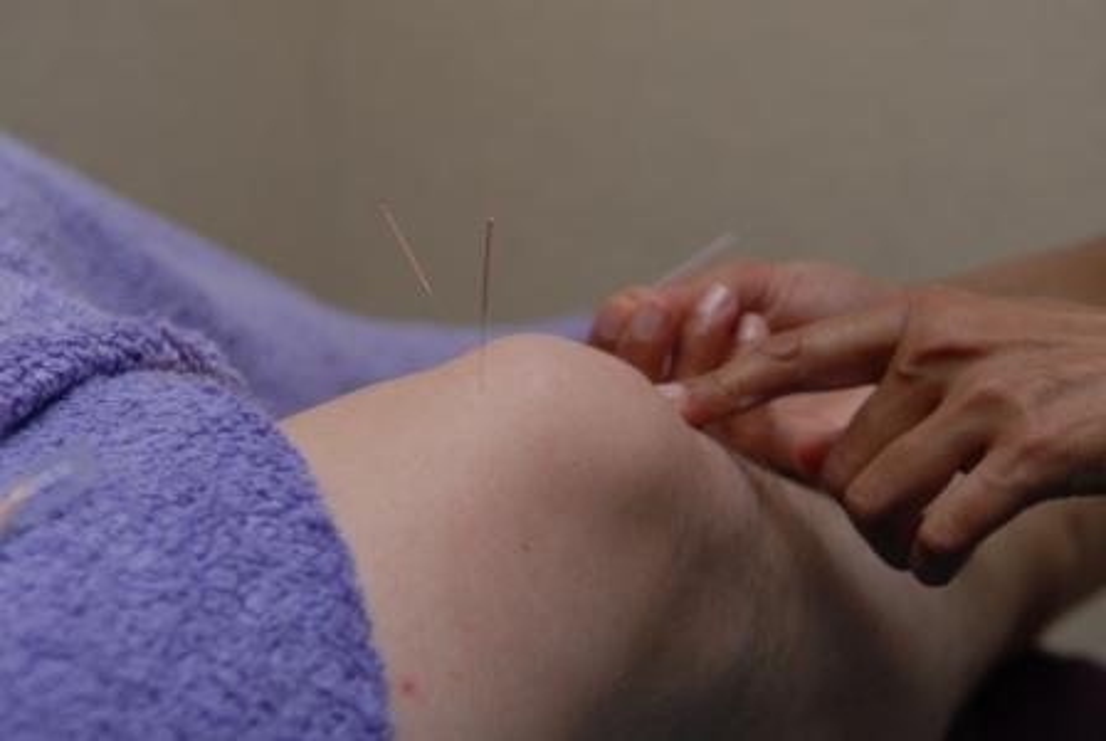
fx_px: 2215
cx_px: 553
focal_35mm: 72
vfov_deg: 19.0
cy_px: 370
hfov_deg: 28.0
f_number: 5
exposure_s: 1/60
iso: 200
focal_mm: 48
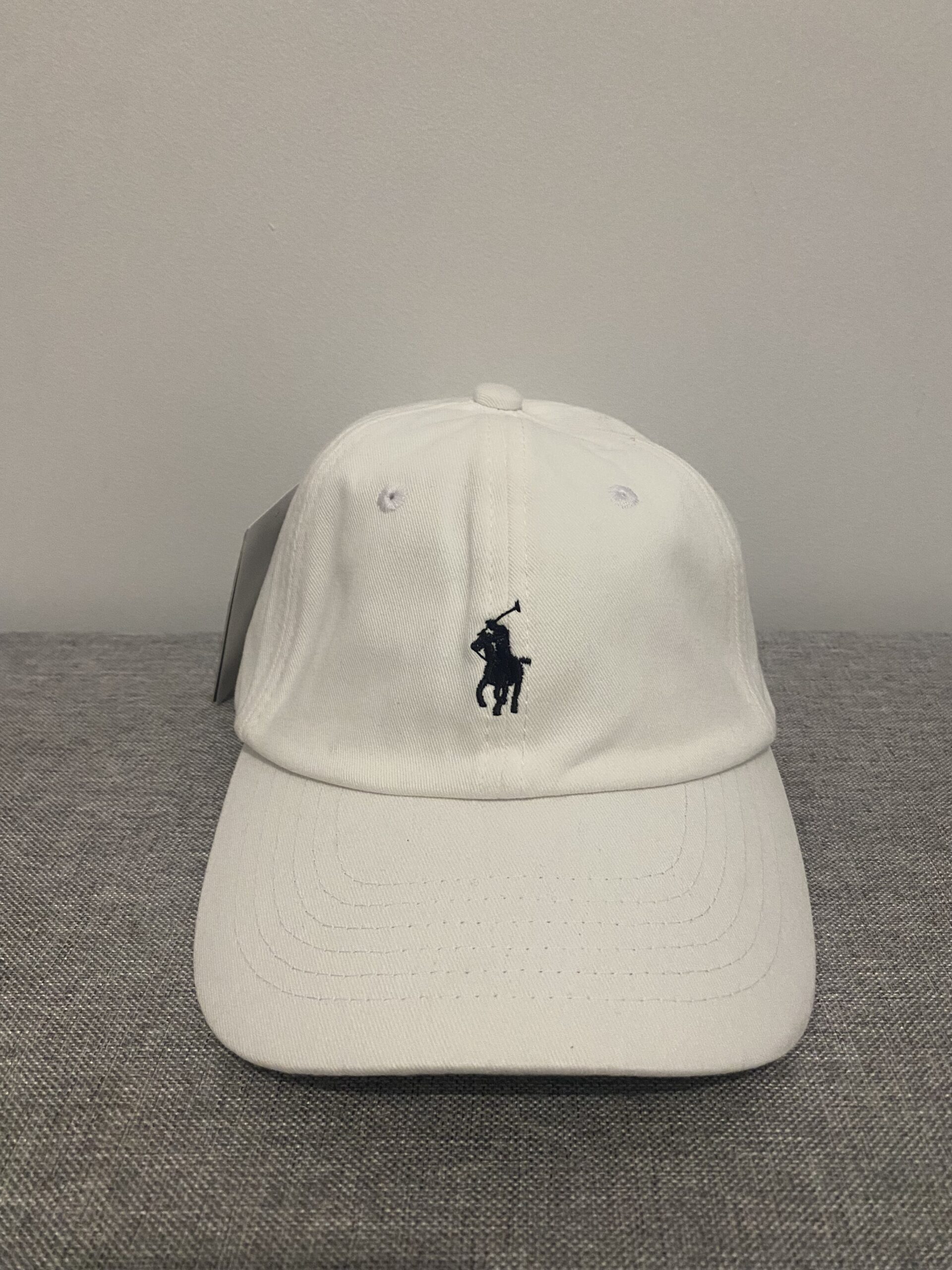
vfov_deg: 67.3
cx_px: 476
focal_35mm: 26
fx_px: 953
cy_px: 635
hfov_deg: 53.1
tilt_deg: -22.8
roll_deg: +0.7
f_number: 1.8
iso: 500
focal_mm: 4.25
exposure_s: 1/60
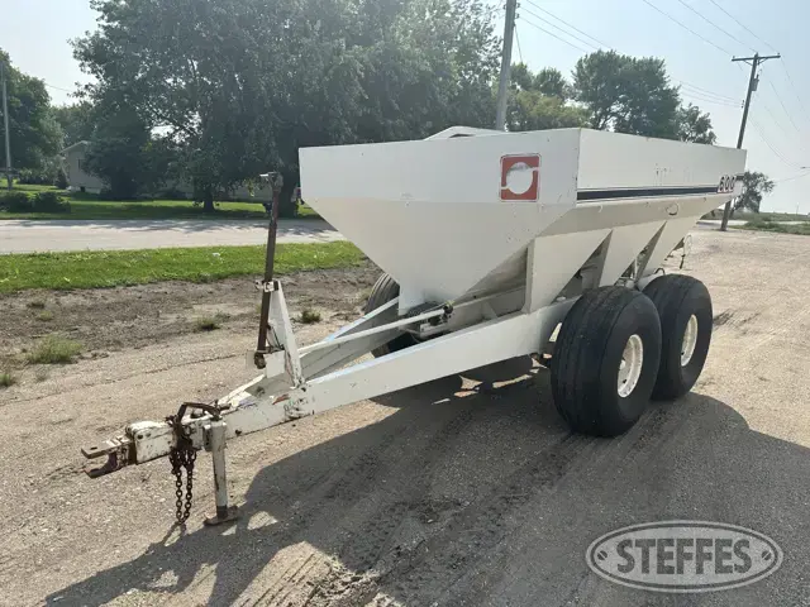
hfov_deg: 71.6
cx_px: 405
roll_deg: -3.7
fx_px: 562
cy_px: 304
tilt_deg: -10.2
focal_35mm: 24
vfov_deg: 56.8
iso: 80
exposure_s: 1/4184
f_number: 1.78
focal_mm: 6.86
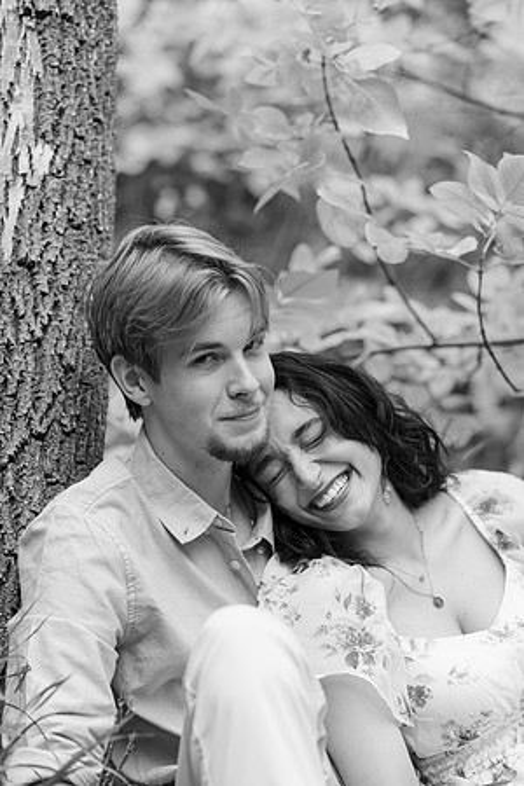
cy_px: 393
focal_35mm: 85
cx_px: 262
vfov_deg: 23.9
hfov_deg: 16.1
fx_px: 1856
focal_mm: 85
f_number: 2.8
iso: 400
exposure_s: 1/250
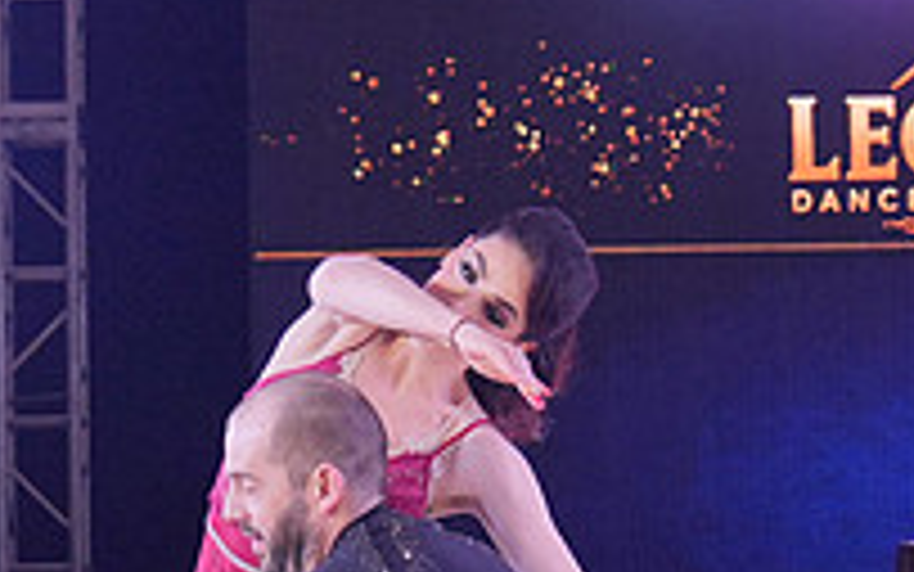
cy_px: 768
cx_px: 423
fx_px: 6528
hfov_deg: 8.0
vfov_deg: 5.0
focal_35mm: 262
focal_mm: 60
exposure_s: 1/500
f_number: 4
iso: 2000
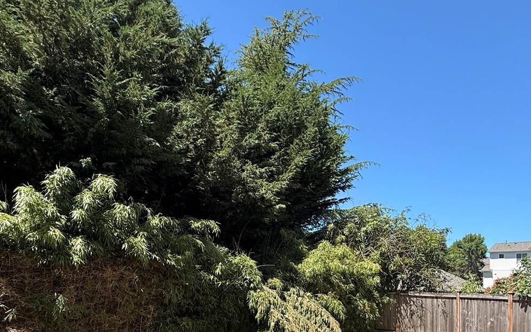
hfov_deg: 74.5
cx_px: 299
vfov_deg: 47.7
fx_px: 347
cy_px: 275
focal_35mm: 24
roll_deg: -2.0
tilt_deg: +1.7
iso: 50
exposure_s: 1/789
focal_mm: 2.22
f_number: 2.2
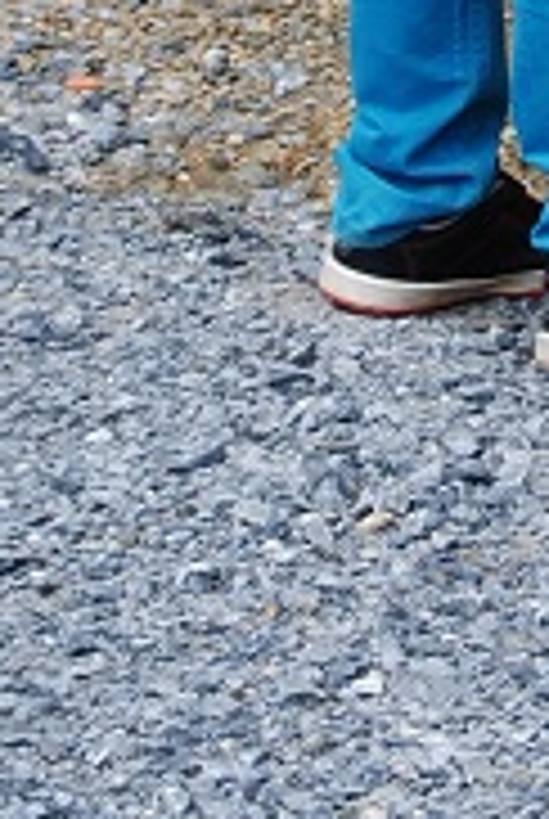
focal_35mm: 404
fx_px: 9206
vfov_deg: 5.0
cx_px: 1100
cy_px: -558
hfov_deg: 3.4
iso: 200
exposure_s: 1/250
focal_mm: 48
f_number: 10
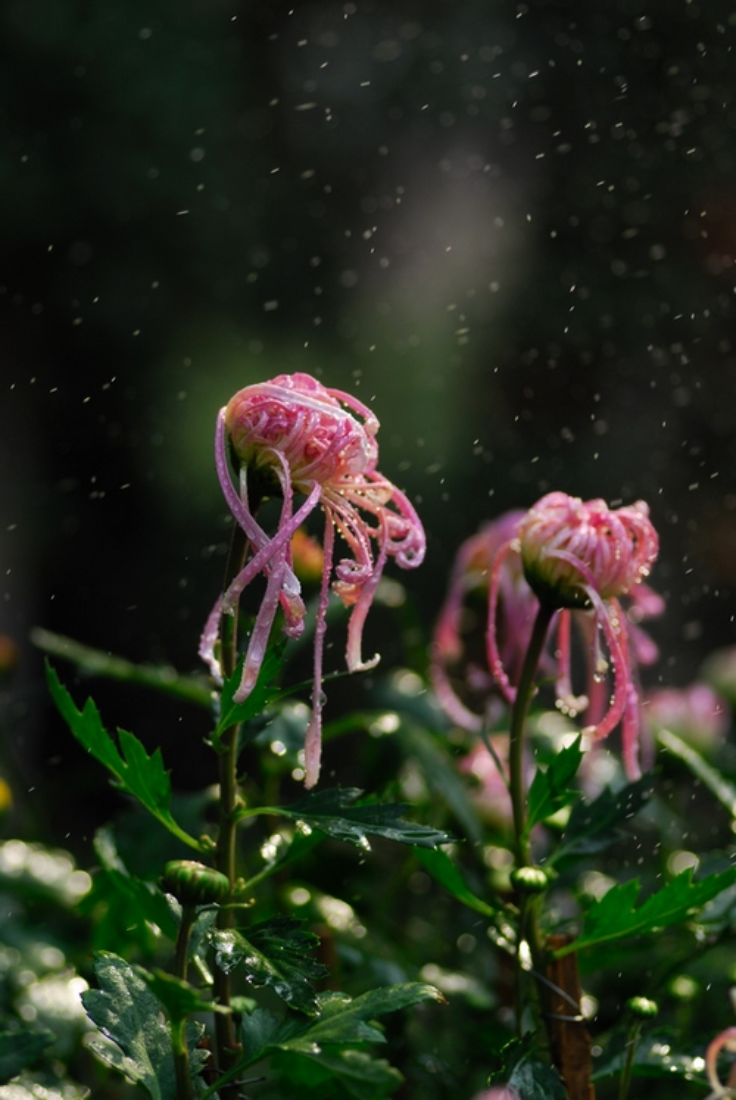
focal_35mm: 135
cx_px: 368
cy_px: 550
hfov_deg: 10.2
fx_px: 4128
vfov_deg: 15.2
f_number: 3.2
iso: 200
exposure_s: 1/1600
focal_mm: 90
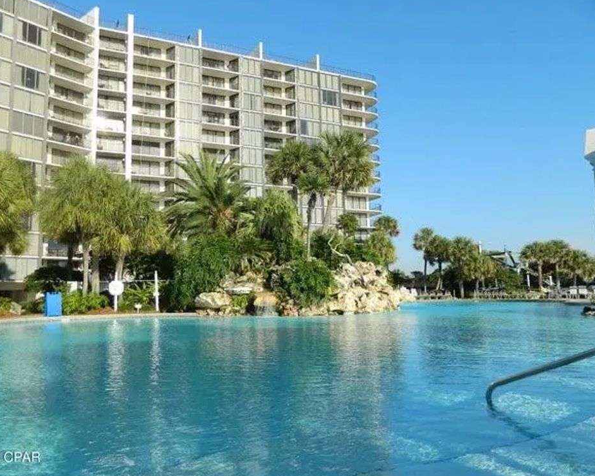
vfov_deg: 53.2
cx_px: 286
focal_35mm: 27
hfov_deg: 64.0
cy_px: 232
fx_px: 475
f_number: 8.7
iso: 110
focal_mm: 4.5
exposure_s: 1/200
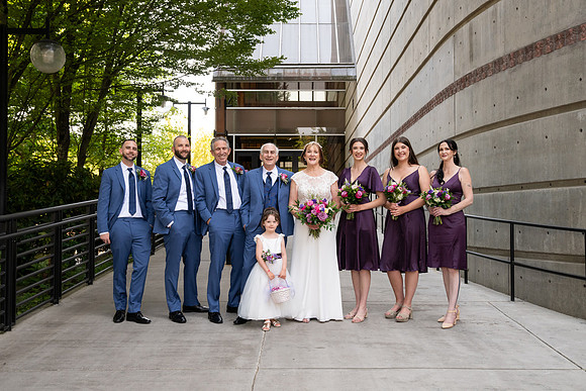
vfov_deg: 30.5
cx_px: 293
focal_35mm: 44
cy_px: 196
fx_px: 716
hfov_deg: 44.5
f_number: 5.6
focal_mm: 44
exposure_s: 1/400
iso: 1600
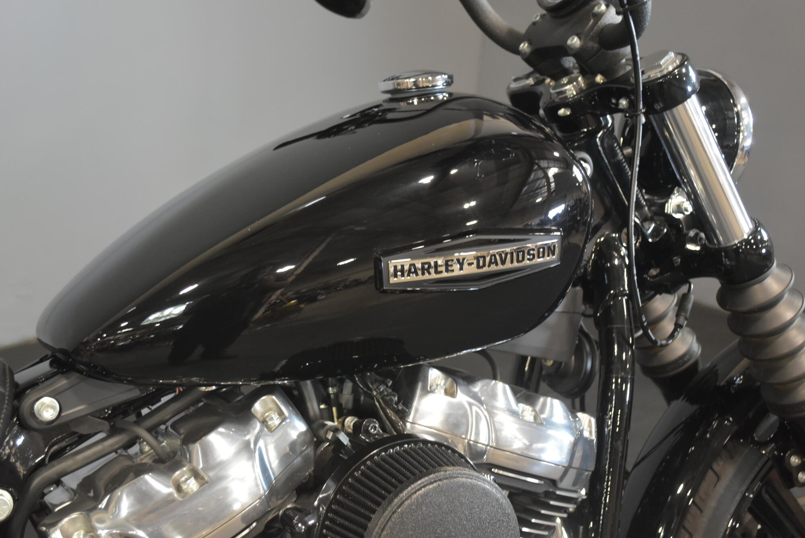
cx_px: 402
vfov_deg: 28.1
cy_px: 269
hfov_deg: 41.1
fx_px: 1074
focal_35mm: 48
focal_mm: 32
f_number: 4.8
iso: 1600
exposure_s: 1/20
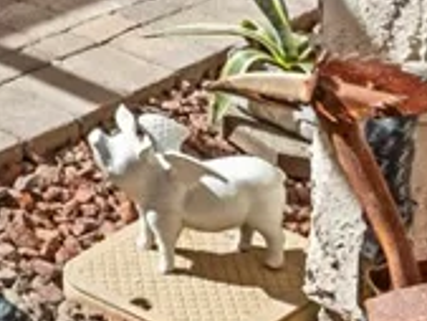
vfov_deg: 12.0
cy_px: -452
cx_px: -470
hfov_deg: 15.2
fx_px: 1222
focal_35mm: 99
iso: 400
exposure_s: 1/1250
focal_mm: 17
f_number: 8
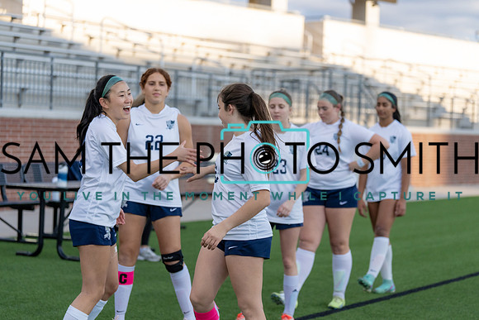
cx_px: 240
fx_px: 1131
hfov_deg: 23.9
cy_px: 160
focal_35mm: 85
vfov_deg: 16.1
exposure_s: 1/6400
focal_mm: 85
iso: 1600
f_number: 2.8
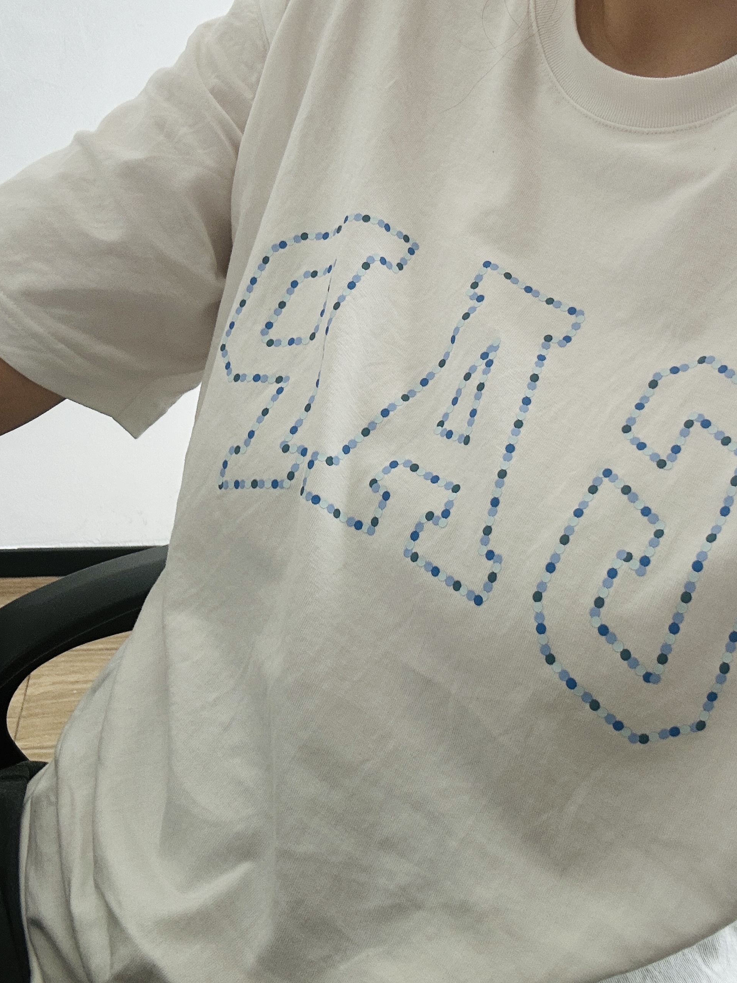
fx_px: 1022
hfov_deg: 39.6
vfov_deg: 51.0
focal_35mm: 36
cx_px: 428
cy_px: 394
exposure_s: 1/100
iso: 50
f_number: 1.9
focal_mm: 2.69
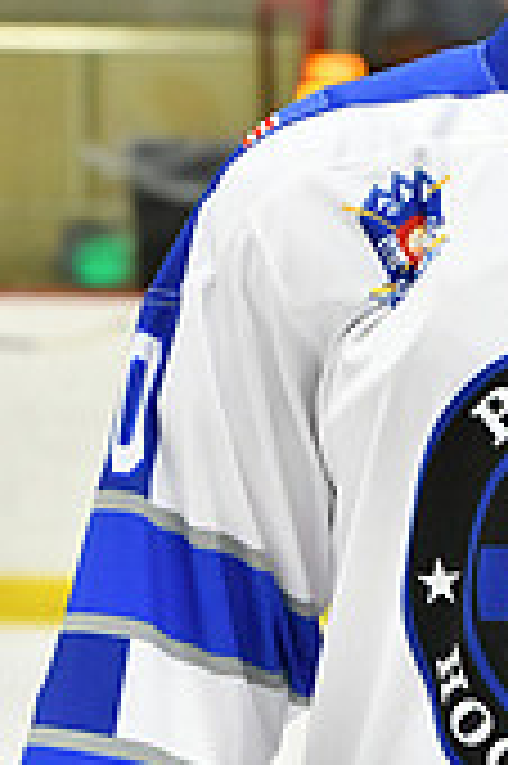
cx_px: 690
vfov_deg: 5.9
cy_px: 562
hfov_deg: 3.9
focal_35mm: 348
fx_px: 7380
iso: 11400
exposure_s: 1/400
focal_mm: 102
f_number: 5
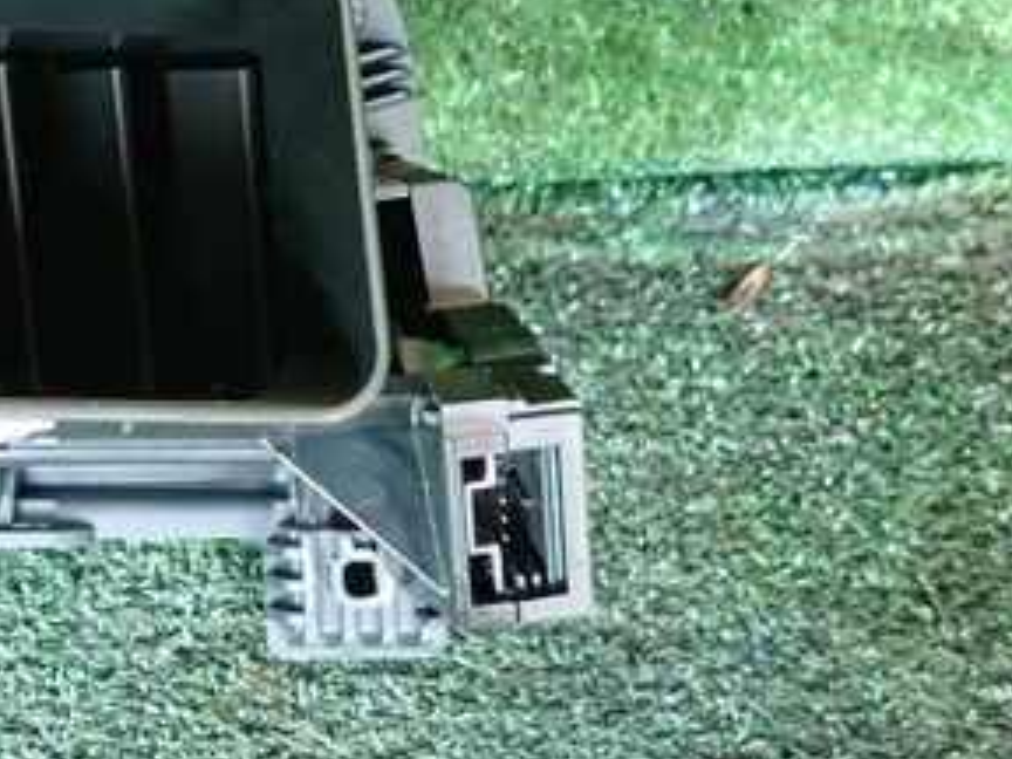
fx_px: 1520
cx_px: -28
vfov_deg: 27.2
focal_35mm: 52
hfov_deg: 33.3
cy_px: 105
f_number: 2
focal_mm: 4.5
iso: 250
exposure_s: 1/30
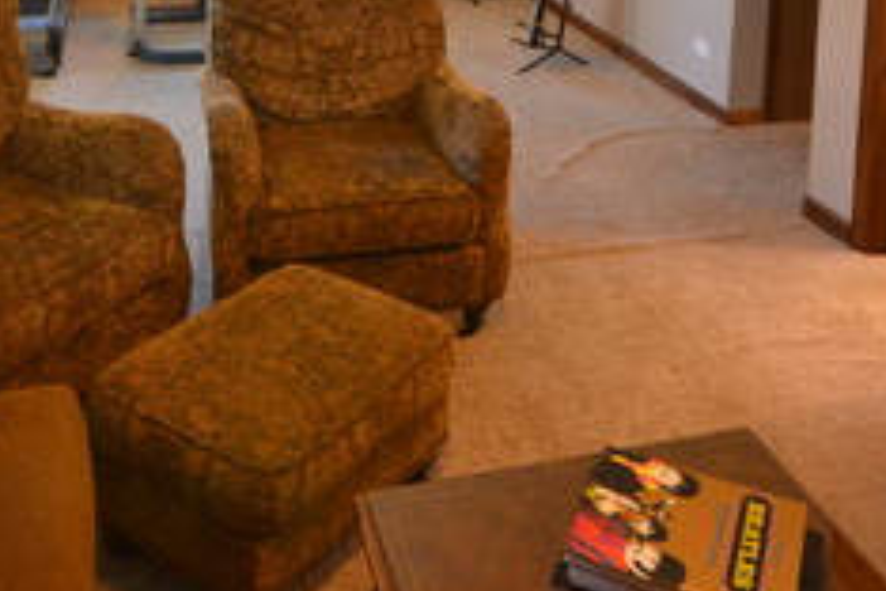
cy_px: -165
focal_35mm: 41
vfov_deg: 27.5
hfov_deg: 47.4
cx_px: 443
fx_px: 1009
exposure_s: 1/60
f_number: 4
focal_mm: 10
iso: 1600
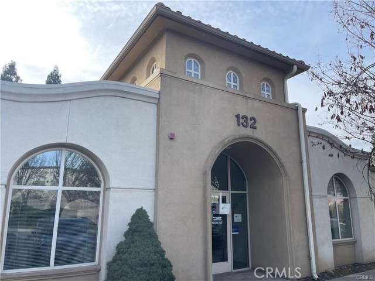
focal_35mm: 26
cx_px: 188
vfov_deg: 53.1
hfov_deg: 67.3
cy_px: 140
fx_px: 282
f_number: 1.6
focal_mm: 5.1
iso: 32
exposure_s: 1/1164
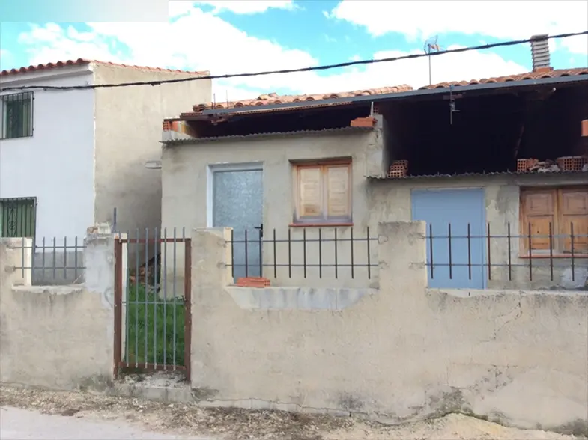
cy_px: 220
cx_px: 294
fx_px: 543
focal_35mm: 32
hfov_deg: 56.8
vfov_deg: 44.1
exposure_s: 1/374
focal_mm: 3.3
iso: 32
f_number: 2.4
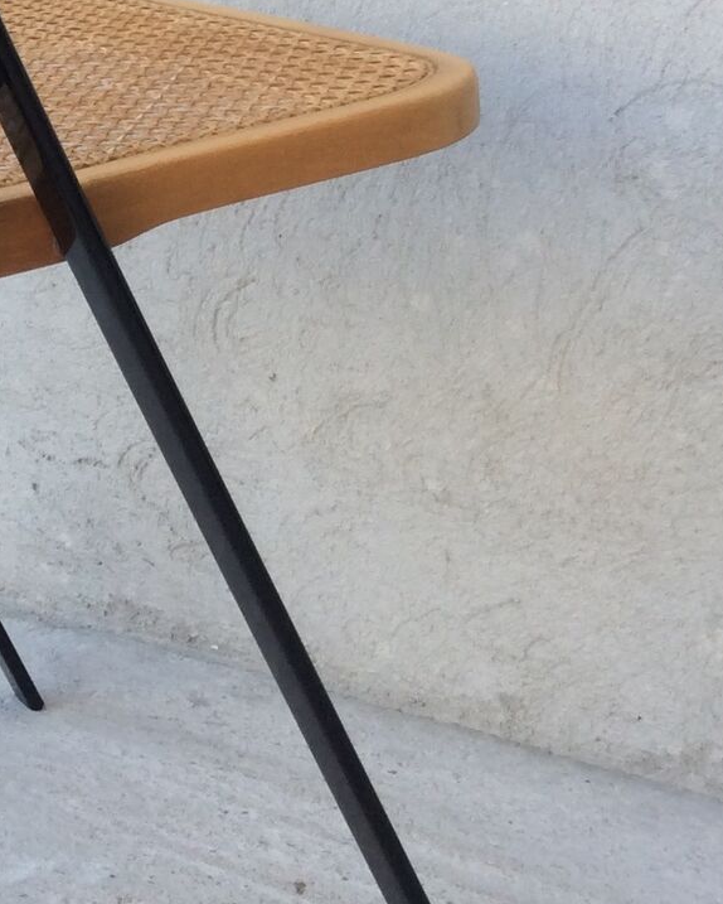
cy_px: 289
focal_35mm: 87
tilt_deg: -13.1
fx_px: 2326
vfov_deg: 21.9
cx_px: -91
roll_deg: -0.7
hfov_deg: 17.0
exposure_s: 1/216
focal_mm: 3.3
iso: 32
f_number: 2.4
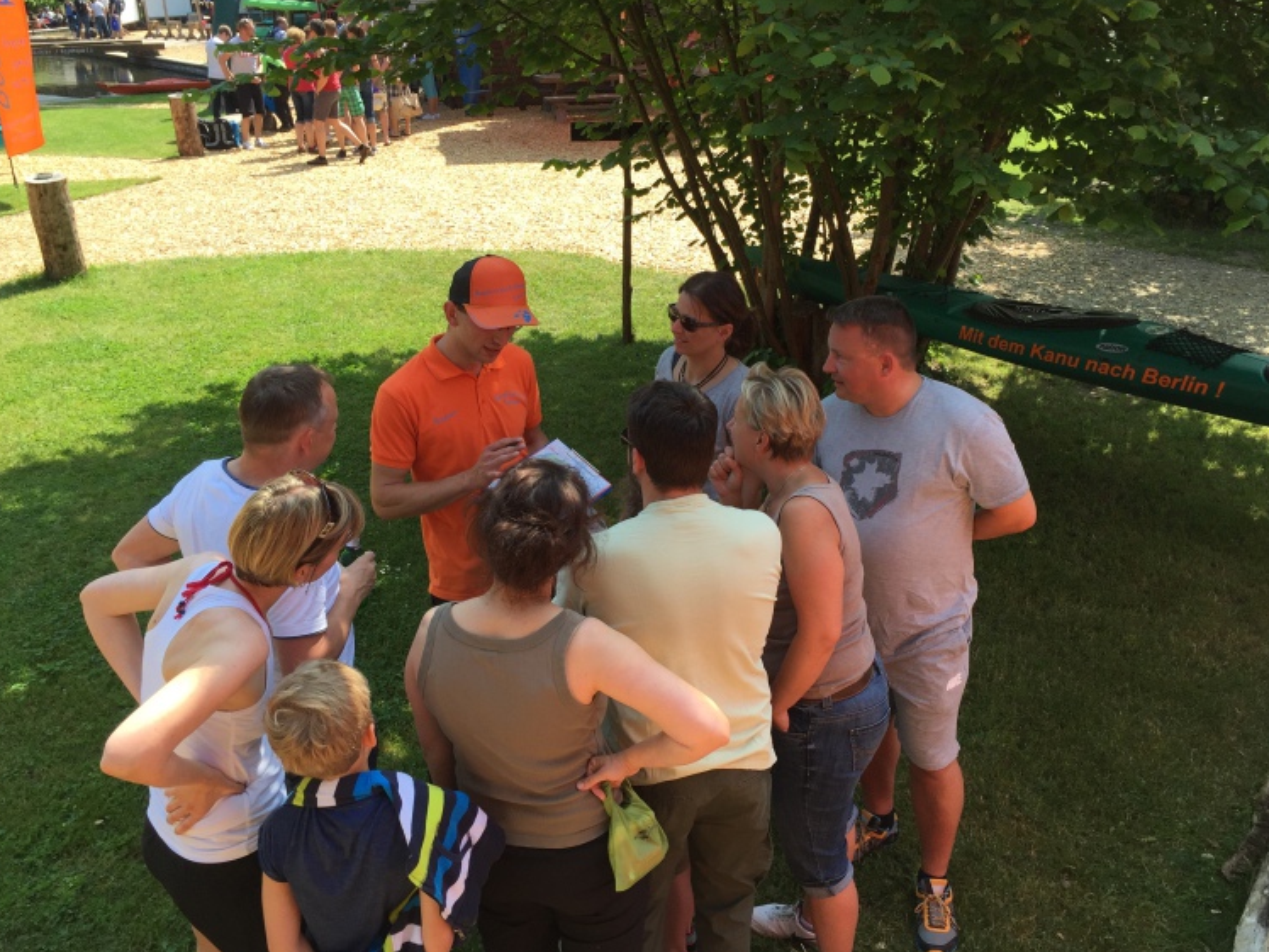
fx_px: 1136
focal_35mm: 31
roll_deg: -1.4
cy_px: 455
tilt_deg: -22.2
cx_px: 657
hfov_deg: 58.3
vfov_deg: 45.4
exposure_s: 1/628
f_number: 2.2
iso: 32
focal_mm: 4.15
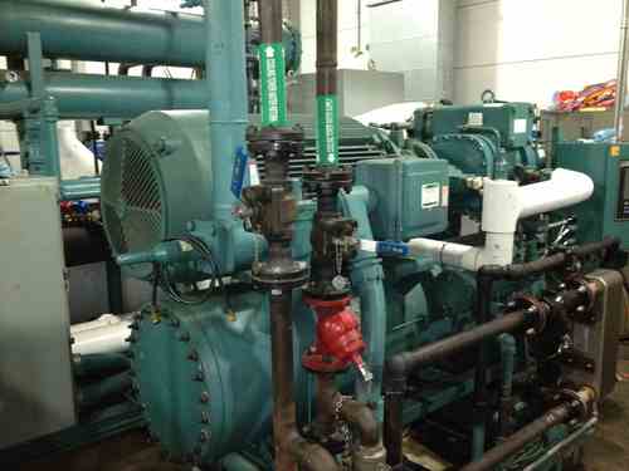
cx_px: 314
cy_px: 236
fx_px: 636
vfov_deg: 40.7
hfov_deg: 52.6
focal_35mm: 35
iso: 500
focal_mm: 4.28
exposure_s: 1/20
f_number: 2.4
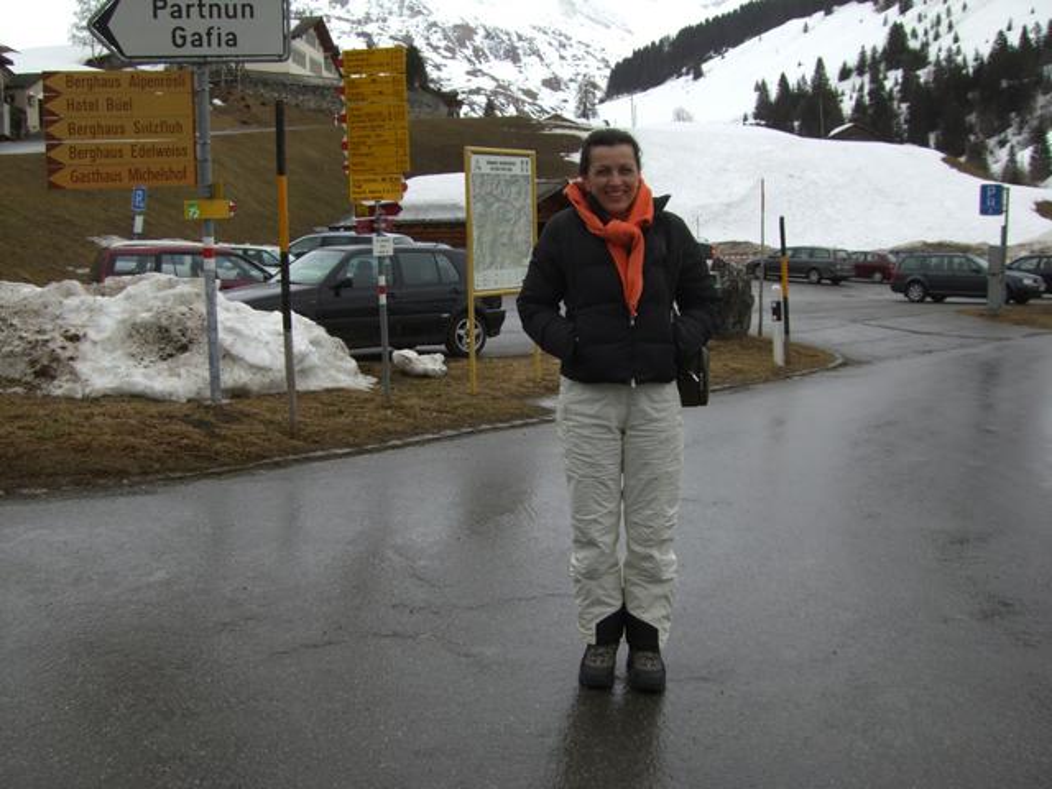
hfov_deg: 49.0
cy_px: 394
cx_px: 526
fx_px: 1155
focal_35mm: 38
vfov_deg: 37.7
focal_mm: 6.2
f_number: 4.3
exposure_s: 1/320
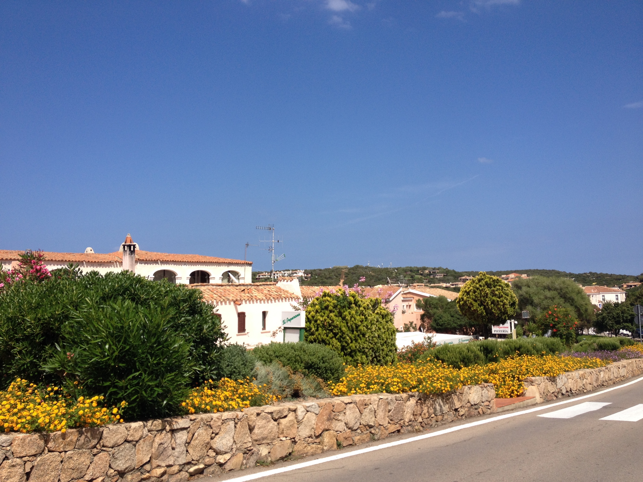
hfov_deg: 52.6
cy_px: 241
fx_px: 650
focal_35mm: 35
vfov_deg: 40.7
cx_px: 322
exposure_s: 1/1905
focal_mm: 4.28
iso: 50
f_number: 2.4
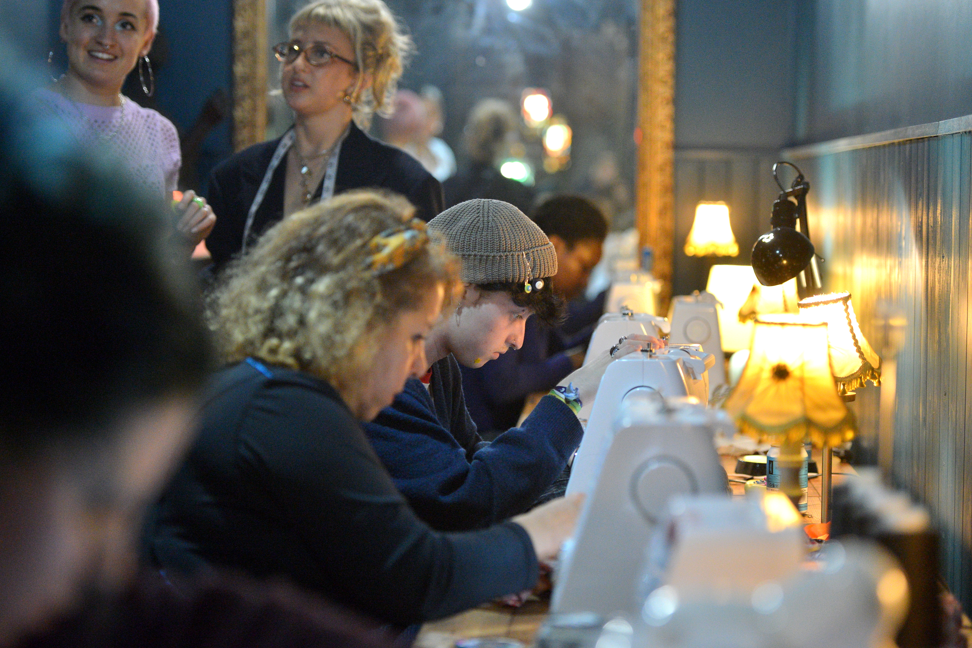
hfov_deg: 21.9
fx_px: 2511
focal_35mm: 93
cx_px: 488
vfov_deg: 14.7
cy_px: 323
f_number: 2.8
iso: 3200
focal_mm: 92
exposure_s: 1/250
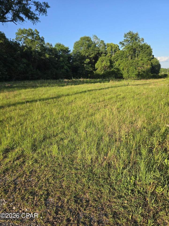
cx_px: 84
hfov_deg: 58.9
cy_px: 113
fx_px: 150
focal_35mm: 23
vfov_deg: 73.9
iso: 12
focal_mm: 6.3
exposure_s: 1/294
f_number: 1.7
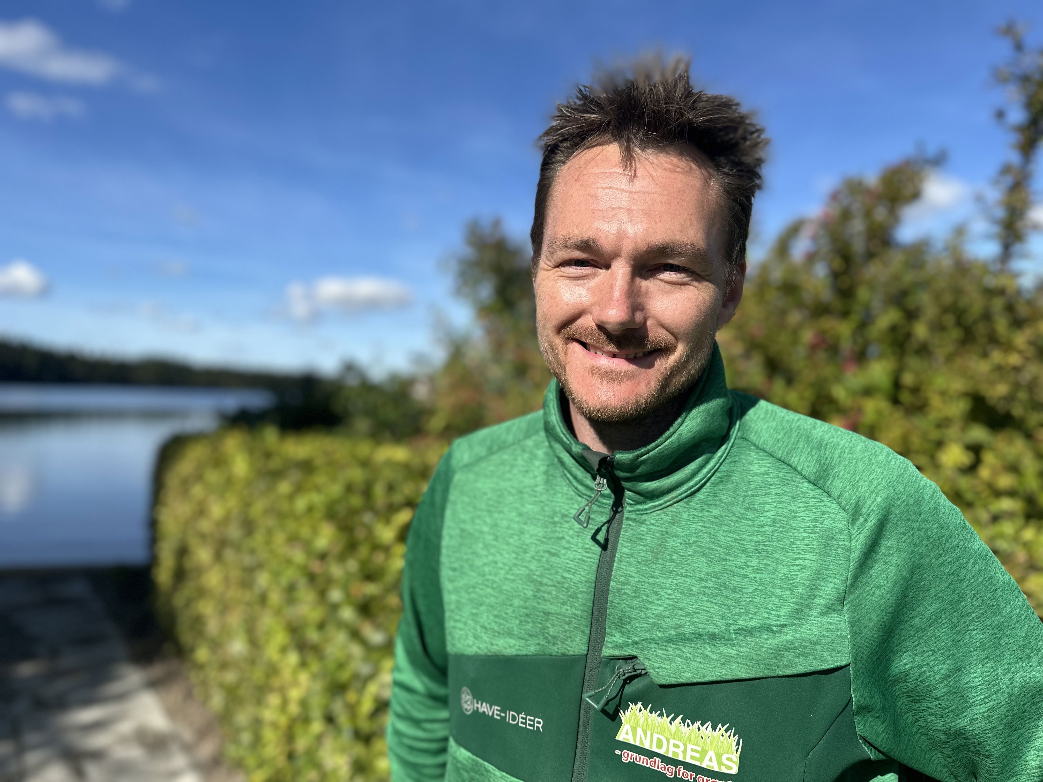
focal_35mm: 24
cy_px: 391
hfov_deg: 71.6
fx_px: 723
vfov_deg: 56.8
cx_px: 522
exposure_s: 1/4762
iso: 80
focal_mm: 6.86
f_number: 1.78
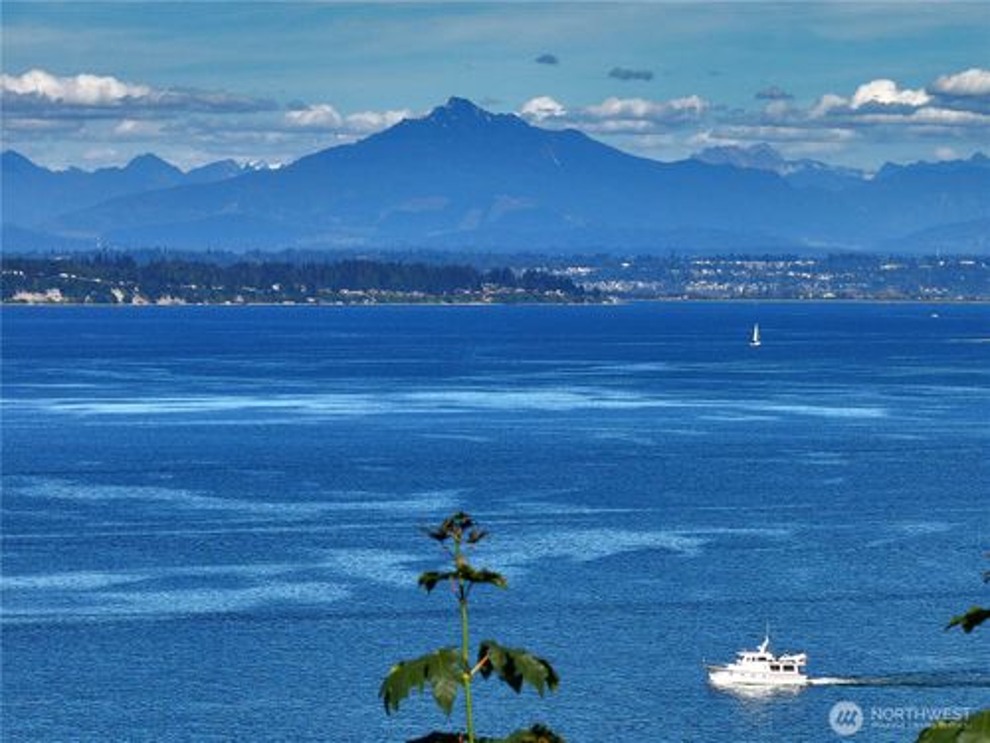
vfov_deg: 8.9
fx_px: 4748
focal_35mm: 166
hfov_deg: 11.9
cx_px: 495
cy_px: 372
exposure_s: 1/160
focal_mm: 30.71
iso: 100
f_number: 3.4
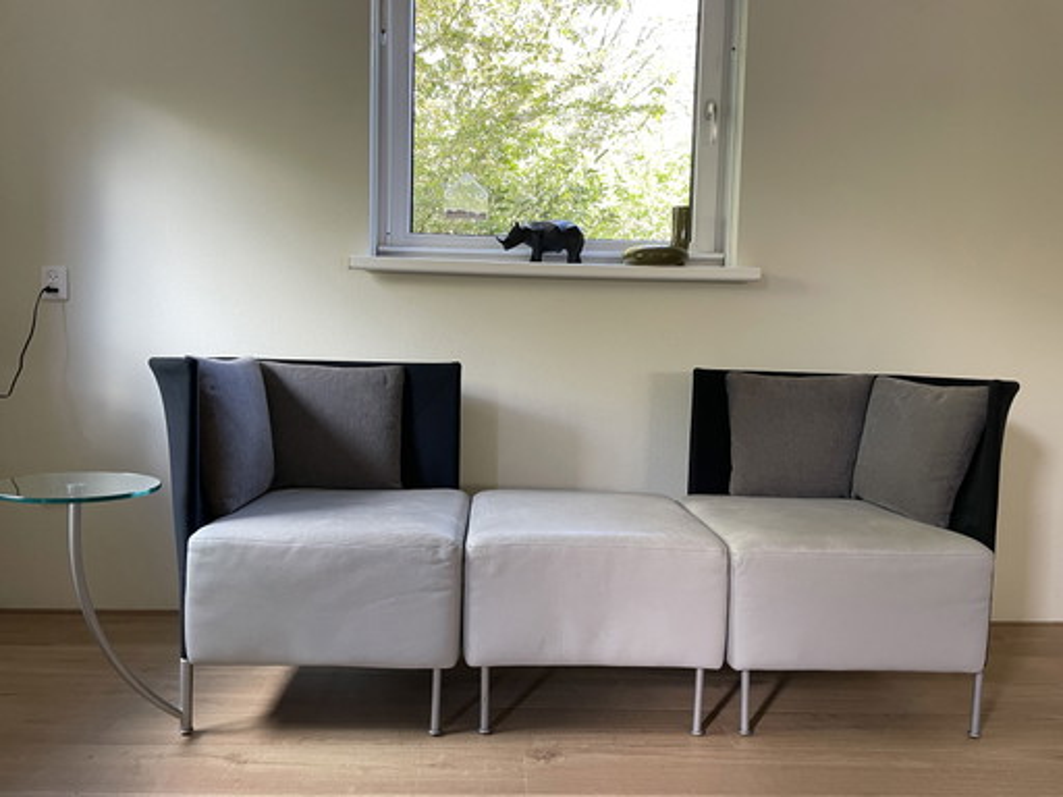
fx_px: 798
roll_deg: -1.3
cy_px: 398
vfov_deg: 53.1
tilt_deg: -2.7
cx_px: 532
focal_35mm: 26
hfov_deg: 67.3
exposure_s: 1/92
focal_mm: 4.2
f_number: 1.6
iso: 125
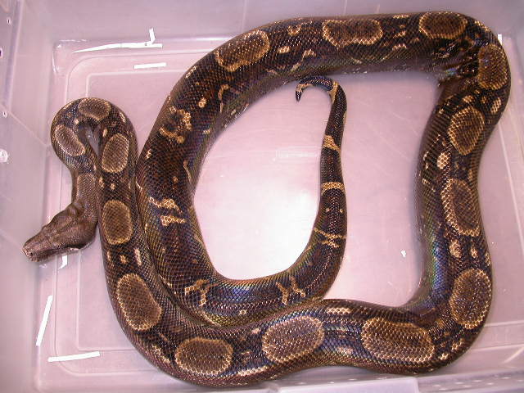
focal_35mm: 38
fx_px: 575
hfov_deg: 49.0
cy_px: 196
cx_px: 262
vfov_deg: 37.7
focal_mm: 7.85
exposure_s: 1/66.7
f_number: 3
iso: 100
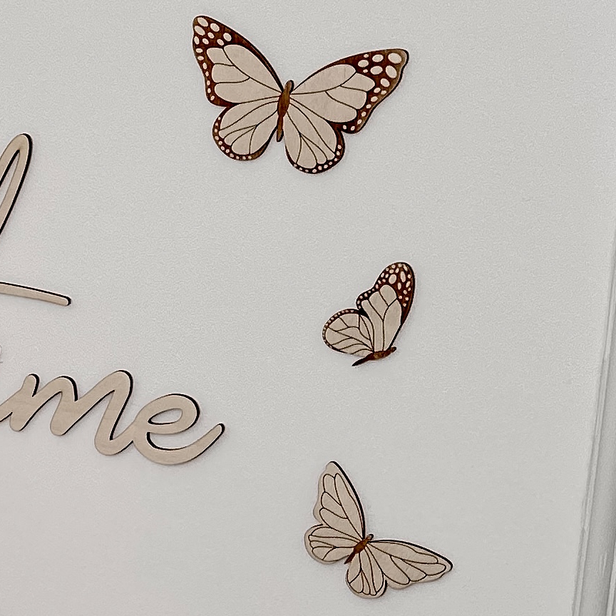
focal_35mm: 99
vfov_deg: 17.5
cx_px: -368
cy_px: 376
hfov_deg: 15.8
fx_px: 1993
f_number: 1.8
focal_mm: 6.86
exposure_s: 1/290
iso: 80
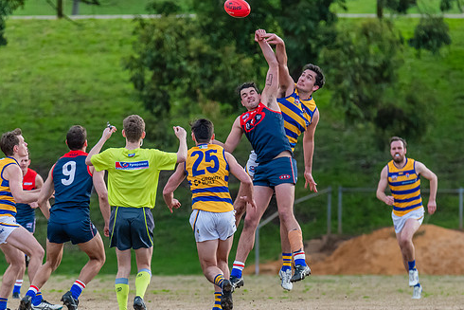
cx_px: 274
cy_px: 181
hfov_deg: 2.8
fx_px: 9411
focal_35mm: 730
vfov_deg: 1.9
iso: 2200
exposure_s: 1/1600
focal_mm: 420
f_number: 6
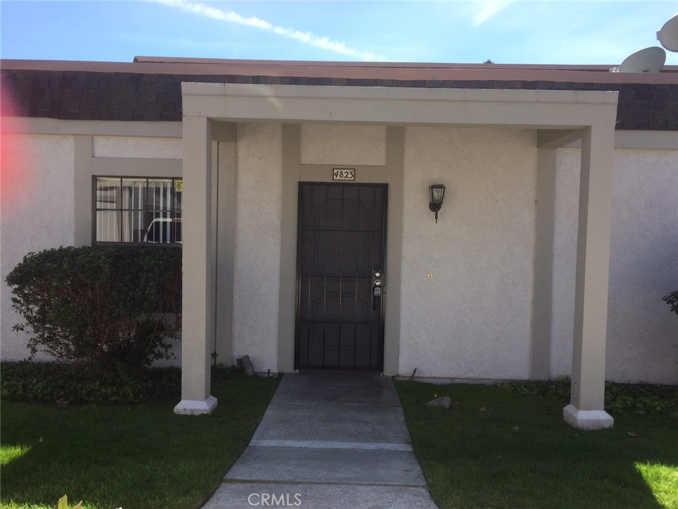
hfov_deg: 61.7
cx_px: 339
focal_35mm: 29
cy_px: 254
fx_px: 568
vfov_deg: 48.2
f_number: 2.2
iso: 32
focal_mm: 4.15
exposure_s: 1/1053
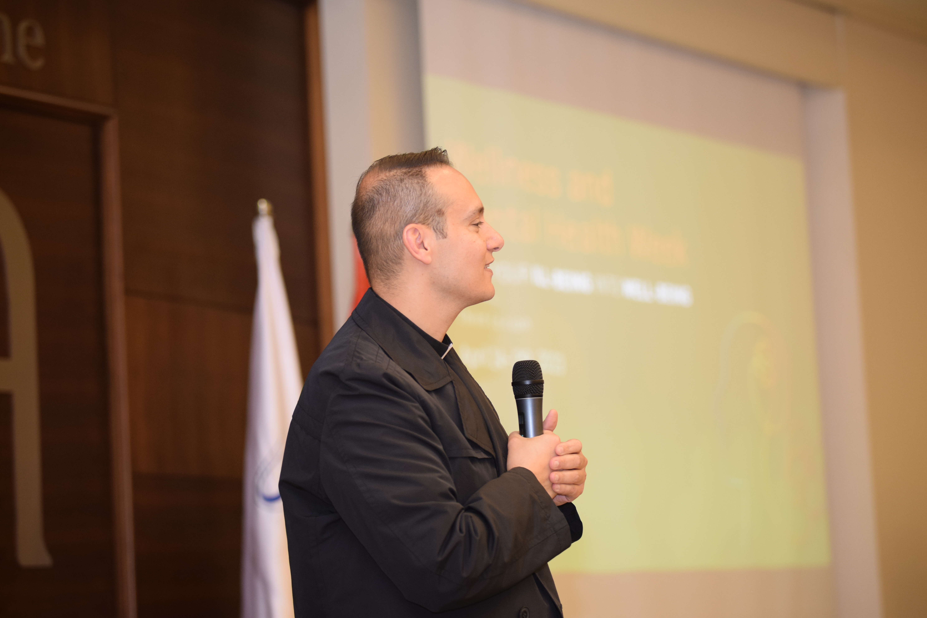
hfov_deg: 19.3
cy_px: 312
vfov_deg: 12.9
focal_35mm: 106
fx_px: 2729
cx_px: 468
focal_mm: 70
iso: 640
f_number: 1.8
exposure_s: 1/100
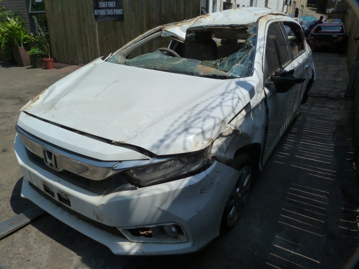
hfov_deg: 69.4
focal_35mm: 25
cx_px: 180
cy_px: 134
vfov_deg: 54.9
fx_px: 259
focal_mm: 4.5
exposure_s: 1/640
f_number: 5.6
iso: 125
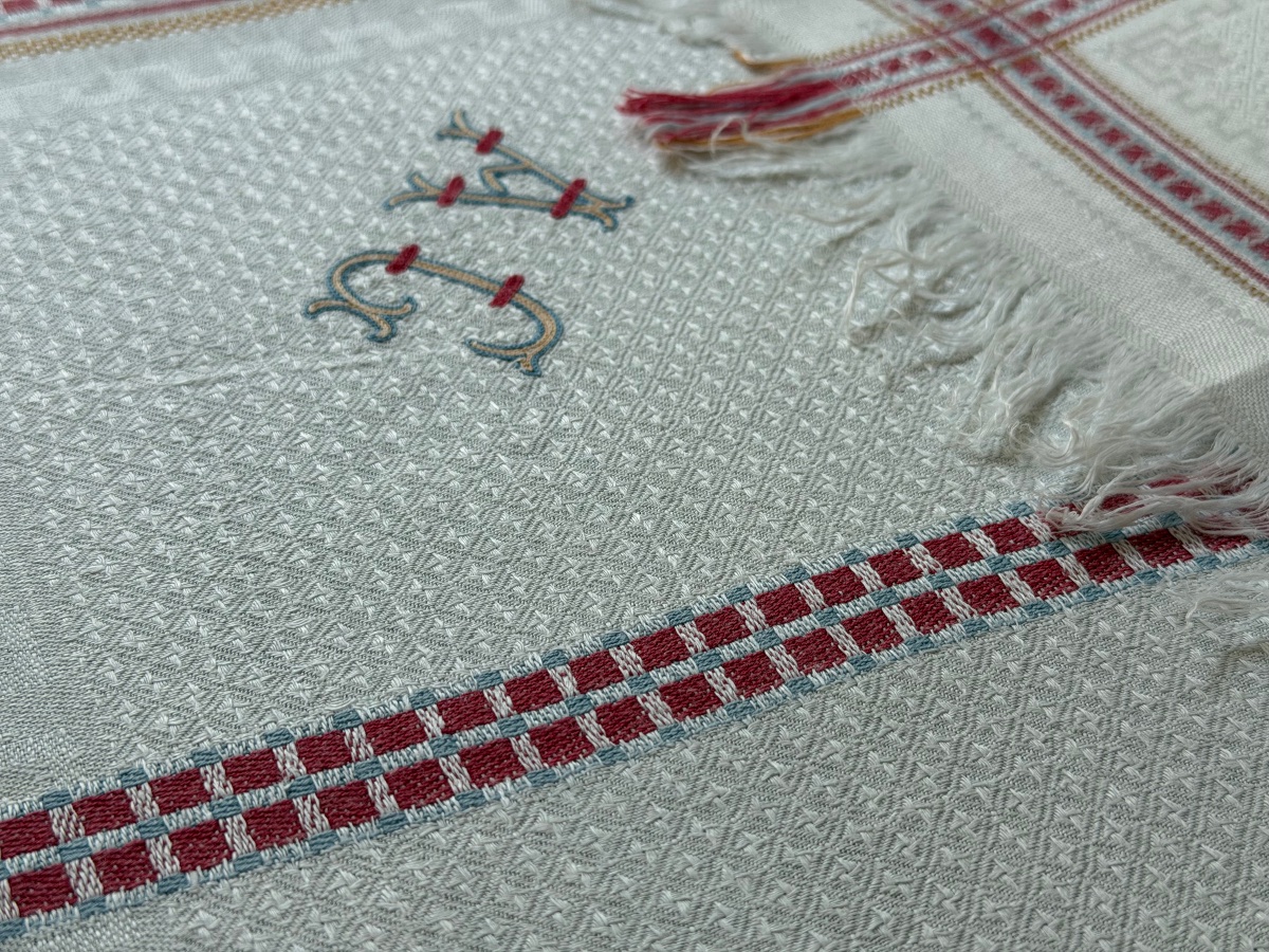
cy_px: 476
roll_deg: -0.3
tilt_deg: -42.4
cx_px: 634
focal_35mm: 48
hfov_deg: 39.7
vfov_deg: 30.3
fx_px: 1760
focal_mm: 6.76
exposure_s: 1/212
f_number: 1.78
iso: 50
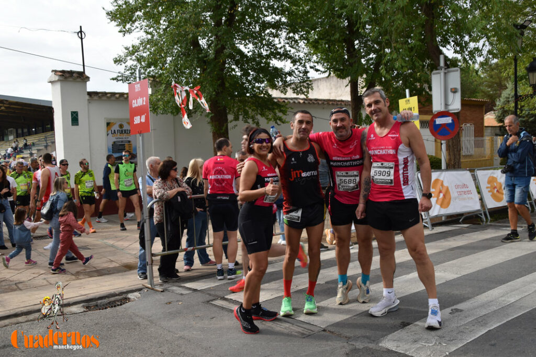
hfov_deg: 57.2
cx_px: 268
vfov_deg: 40.0
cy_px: 178
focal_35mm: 33
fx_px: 491
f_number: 9
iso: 100
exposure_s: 1/160
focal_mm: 22
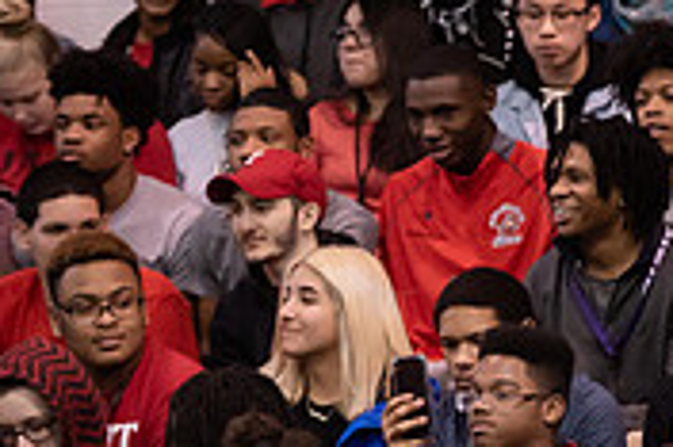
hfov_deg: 5.2
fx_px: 7396
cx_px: 1032
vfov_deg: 3.5
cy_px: 143
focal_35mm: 396
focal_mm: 120
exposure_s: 1/250
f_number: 2.8
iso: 2500
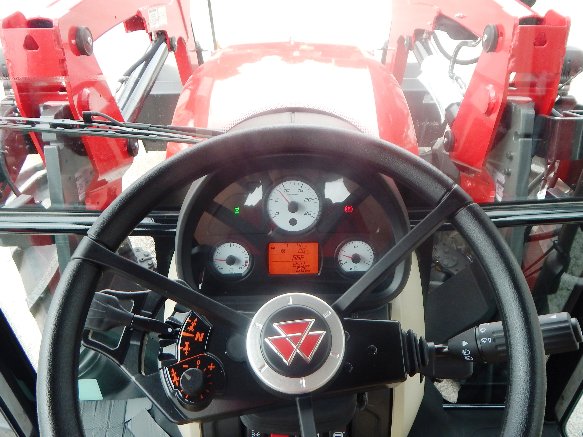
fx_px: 488
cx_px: 314
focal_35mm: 29
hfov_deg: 61.6
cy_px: 208
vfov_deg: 48.2
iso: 125
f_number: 3
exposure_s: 1/100
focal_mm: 4
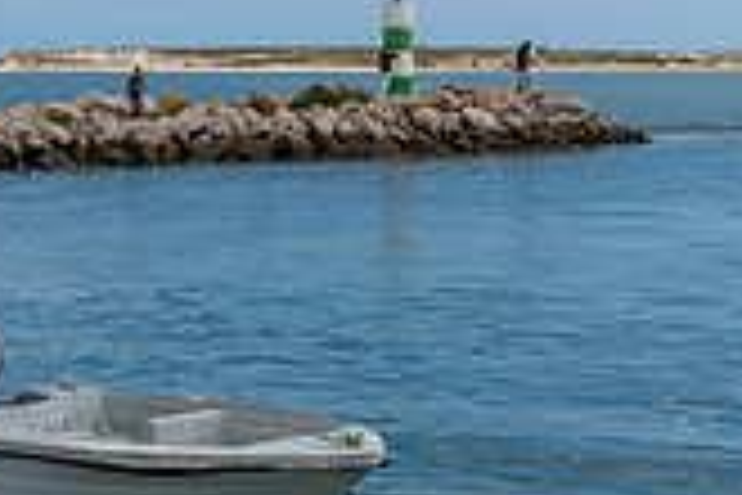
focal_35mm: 143
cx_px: 429
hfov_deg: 14.3
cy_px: 109
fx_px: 2947
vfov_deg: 9.6
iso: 250
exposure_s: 1/1250
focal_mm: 40.1
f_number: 10
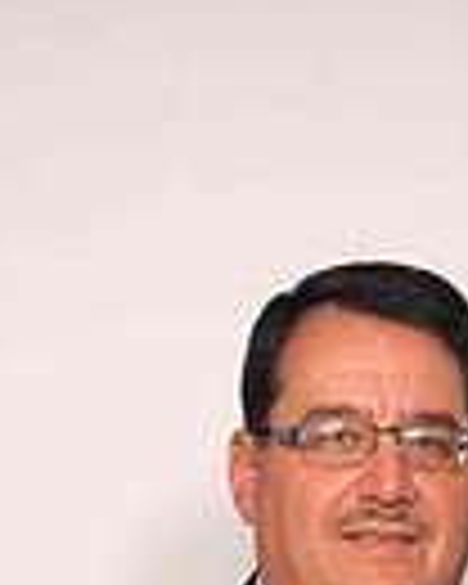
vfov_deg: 8.7
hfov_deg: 7.2
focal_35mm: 214
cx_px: 331
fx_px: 3705
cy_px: 990
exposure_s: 1/60
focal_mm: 44
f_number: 5.6
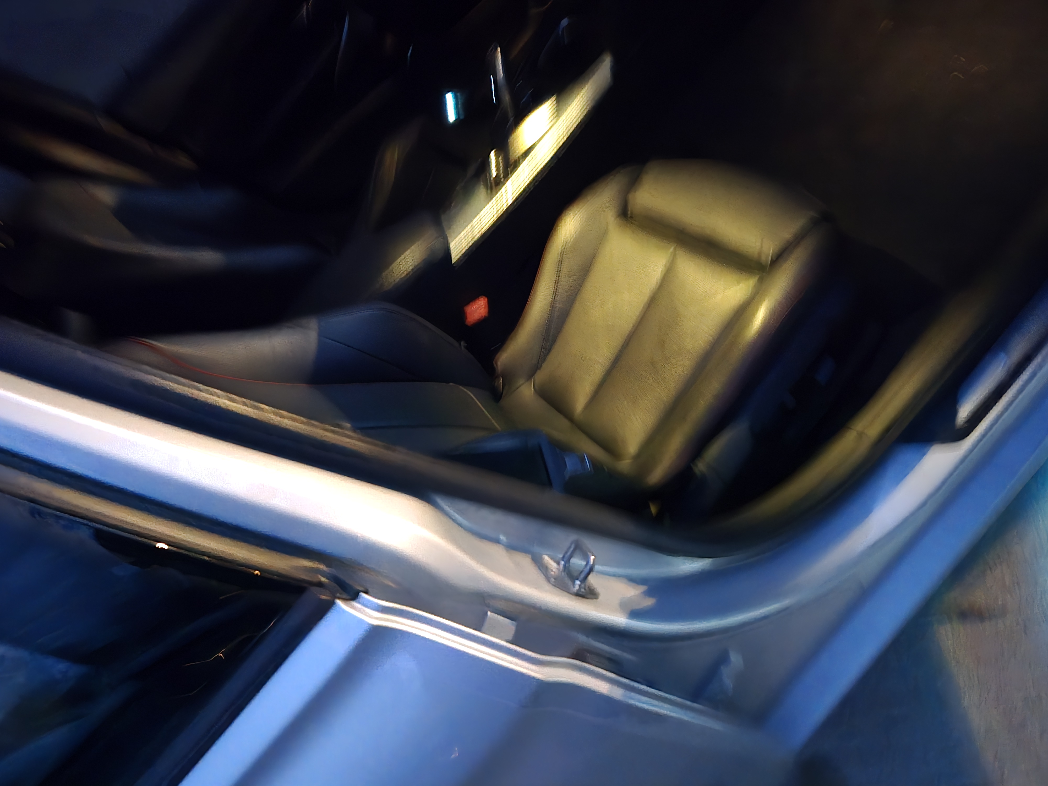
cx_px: 524
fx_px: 696
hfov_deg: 73.9
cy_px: 393
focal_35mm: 23
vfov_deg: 58.9
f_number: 1.8
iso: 3200
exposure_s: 1/15
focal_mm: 5.4
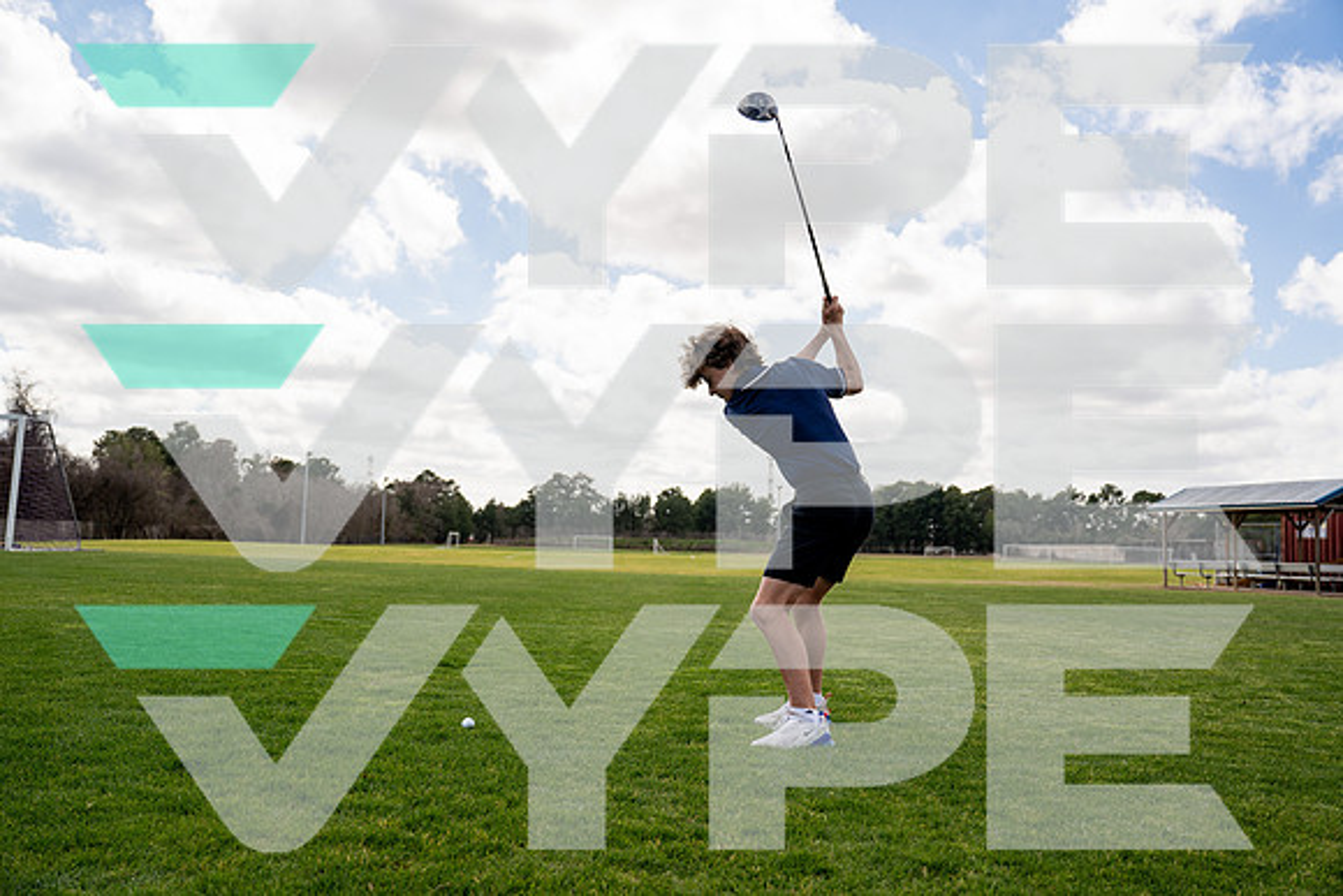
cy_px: 448
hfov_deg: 60.3
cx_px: 672
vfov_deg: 42.3
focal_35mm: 31
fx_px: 1157
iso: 100
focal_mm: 31
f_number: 4
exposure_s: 1/1000
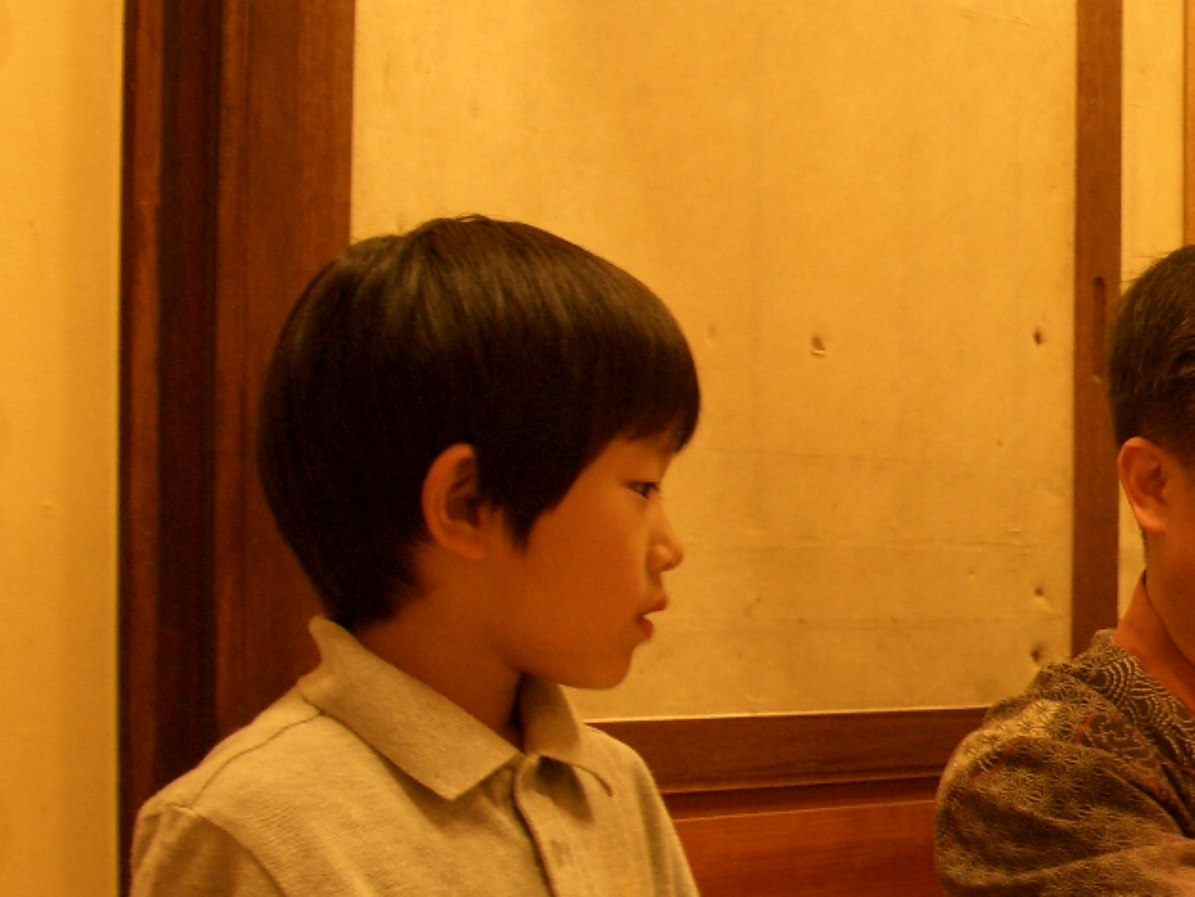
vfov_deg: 21.8
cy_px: 654
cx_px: 1077
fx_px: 2314
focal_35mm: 67
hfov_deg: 27.9
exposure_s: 1/20
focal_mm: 7.1
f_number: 2.8
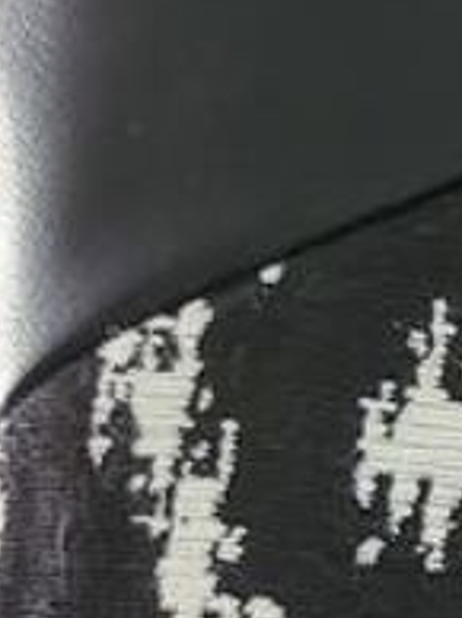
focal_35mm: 179
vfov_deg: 10.8
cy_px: 839
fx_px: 3192
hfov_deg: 7.5
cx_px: 1262
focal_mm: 5.4
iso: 250
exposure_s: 1/40
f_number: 1.8
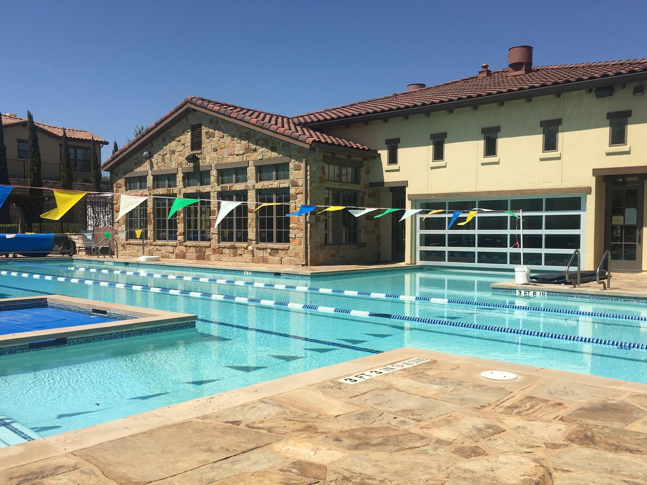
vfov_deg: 44.1
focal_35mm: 32
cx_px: 336
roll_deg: +0.0
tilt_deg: -1.8
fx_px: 598
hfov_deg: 56.8
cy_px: 262
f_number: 2.2
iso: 25
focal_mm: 4.15
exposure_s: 1/2404
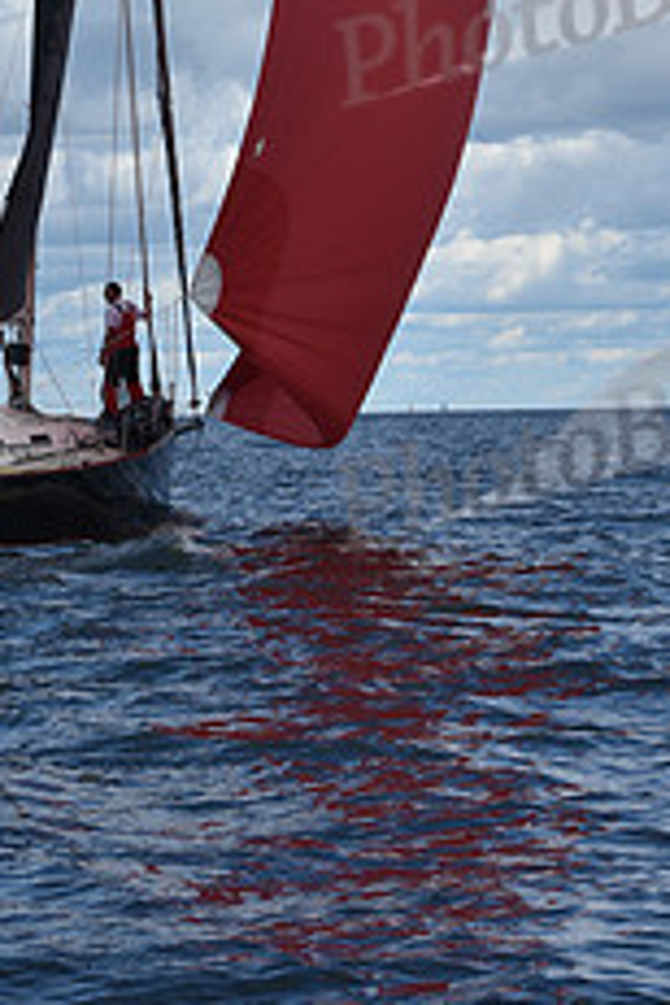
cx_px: 111
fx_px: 4913
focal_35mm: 176
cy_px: -170
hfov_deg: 7.8
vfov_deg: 11.5
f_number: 11
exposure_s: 1/800
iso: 250
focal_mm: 70
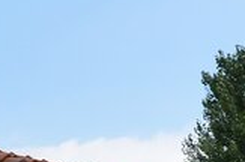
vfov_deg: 6.3
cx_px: -18
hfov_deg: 9.9
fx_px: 1406
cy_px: 403
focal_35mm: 207
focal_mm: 22
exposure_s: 1/250
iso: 125
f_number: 8
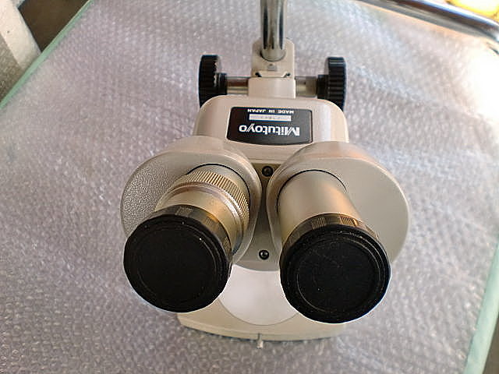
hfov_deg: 52.6
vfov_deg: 40.7
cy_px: 187
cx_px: 250
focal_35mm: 35
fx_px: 505
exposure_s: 1/60
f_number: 3.1
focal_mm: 6.3
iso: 125
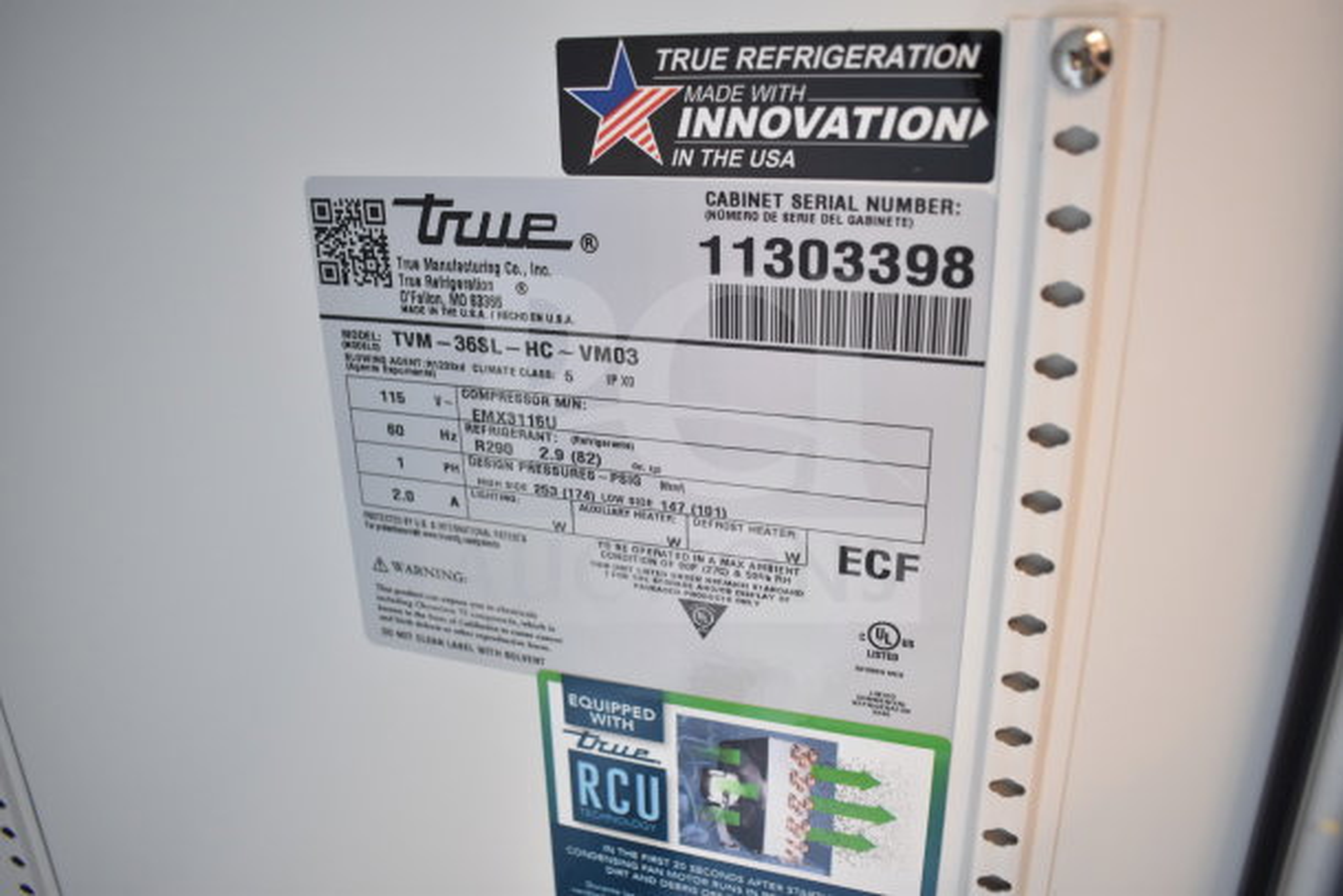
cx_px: 672
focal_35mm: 30
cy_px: 448
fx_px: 1119
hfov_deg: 61.9
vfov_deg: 43.6
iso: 500
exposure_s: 1/30
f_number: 3.5
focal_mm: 20
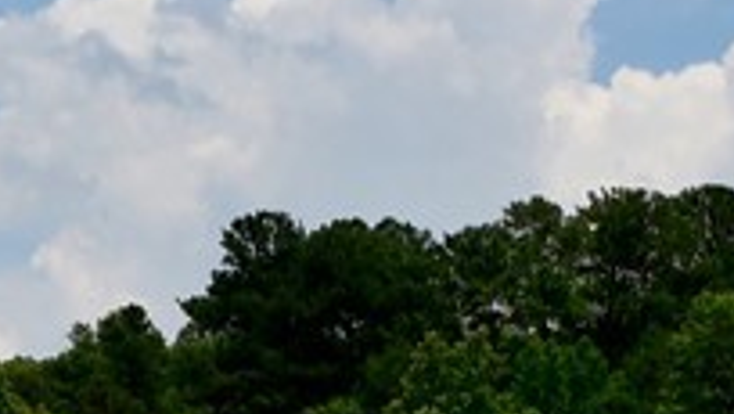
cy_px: 94
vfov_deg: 6.0
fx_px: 3914
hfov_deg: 9.9
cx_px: -788
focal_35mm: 201
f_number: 9
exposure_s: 1/320
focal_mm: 24
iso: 100
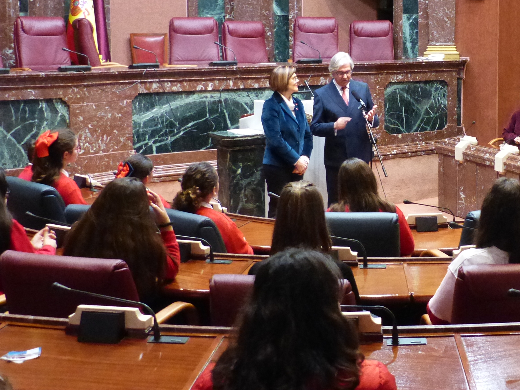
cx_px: 425
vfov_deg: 24.2
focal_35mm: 60
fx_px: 901
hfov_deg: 31.3
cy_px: 101
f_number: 2.8
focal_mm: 6.3
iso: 800
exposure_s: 1/30
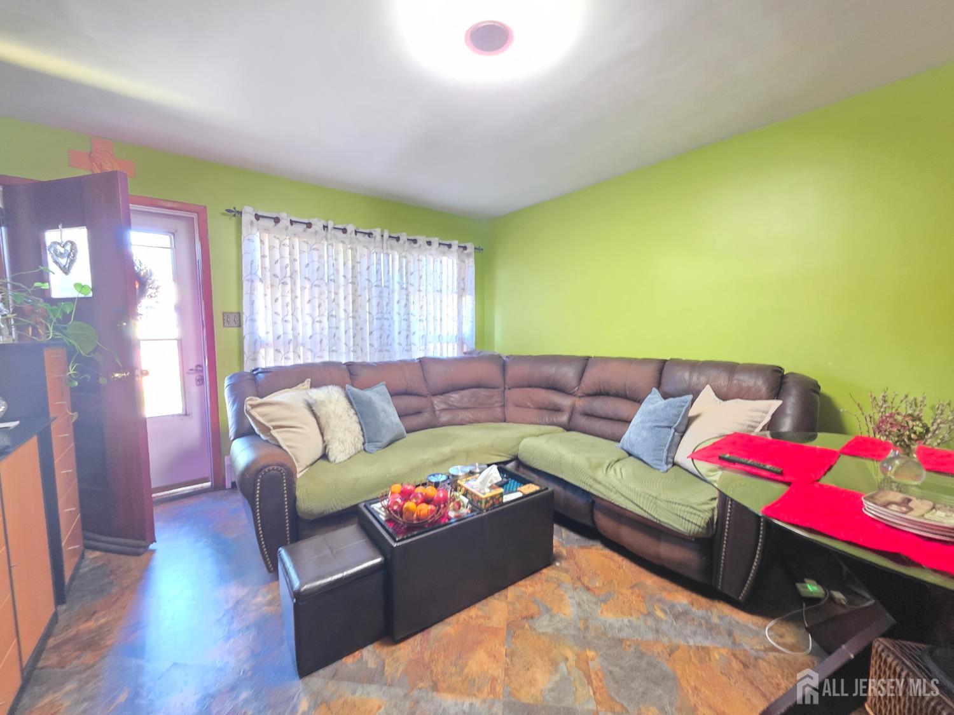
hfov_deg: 106.2
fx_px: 358
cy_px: 358
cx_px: 477
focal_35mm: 13
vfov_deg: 89.9
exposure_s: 1/32.3
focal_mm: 2.2
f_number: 1.9
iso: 800
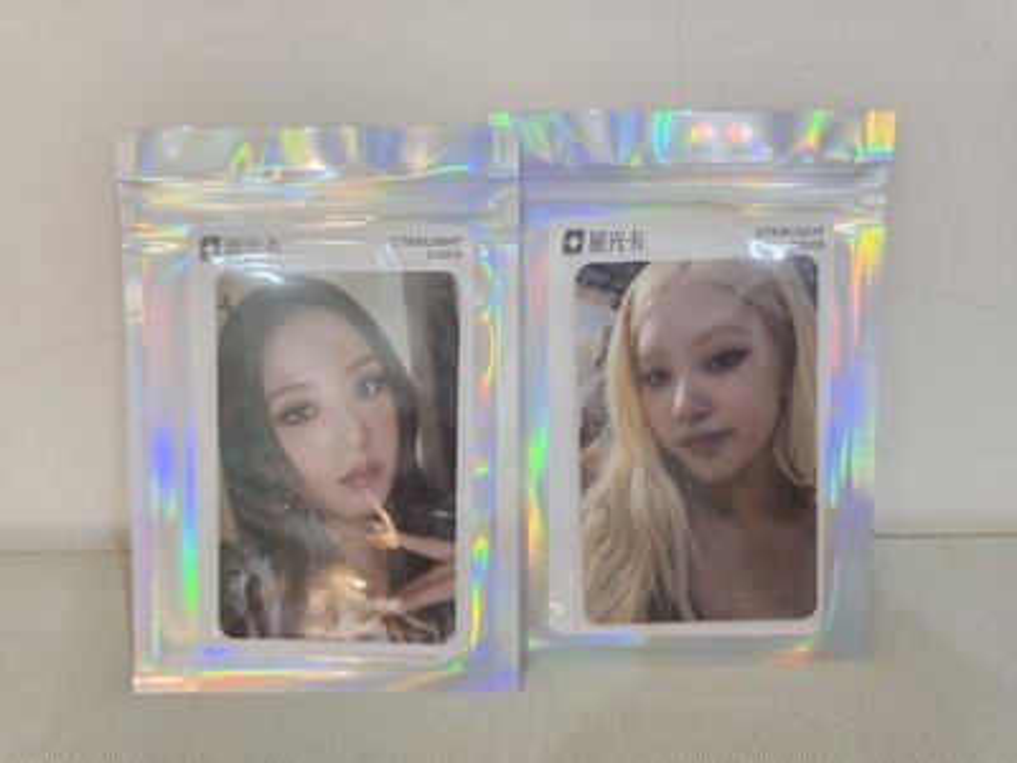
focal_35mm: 23
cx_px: 508
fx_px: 676
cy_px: 382
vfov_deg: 58.9
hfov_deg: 73.9
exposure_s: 1/60
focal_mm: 6.3
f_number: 1.7
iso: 640
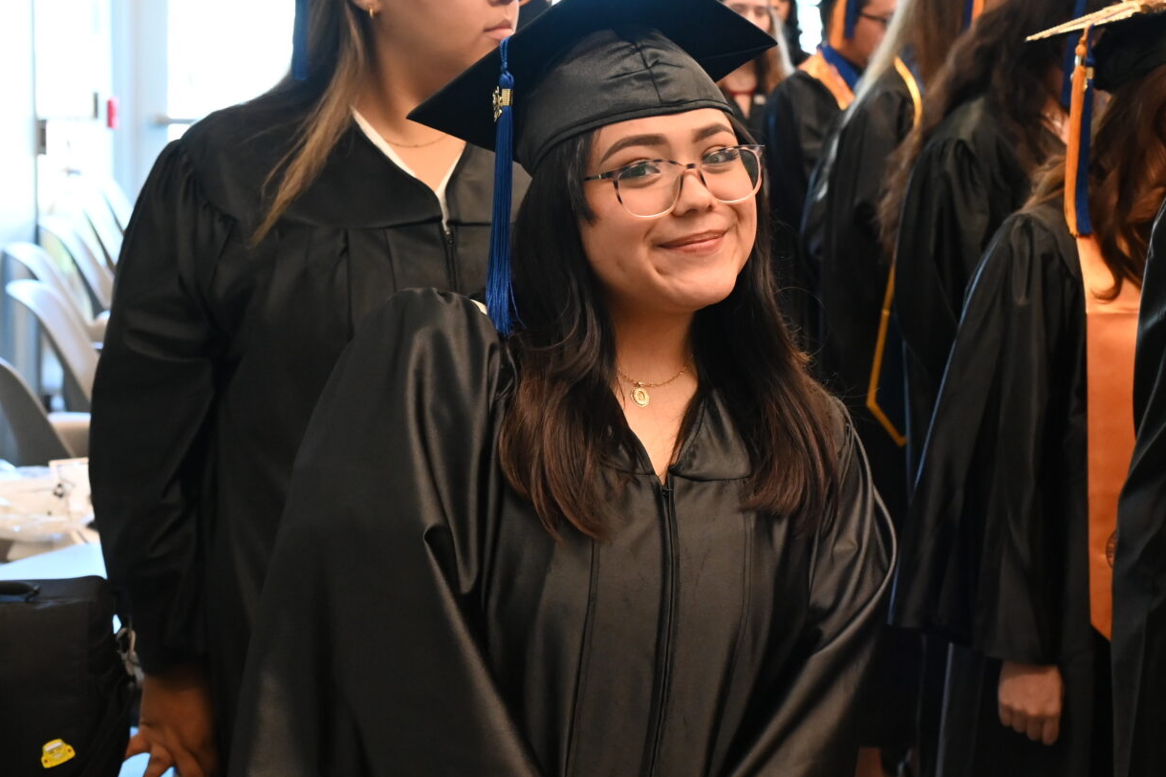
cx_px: 776
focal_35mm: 65
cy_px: 351
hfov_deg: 30.7
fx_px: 2105
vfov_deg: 20.9
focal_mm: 31
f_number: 4.5
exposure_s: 1/100
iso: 3200
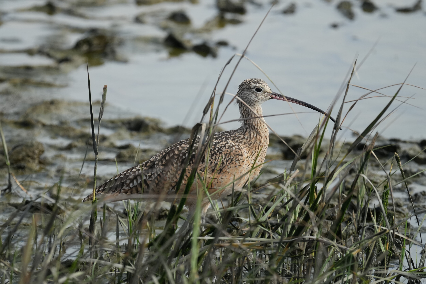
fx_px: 9939
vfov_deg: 1.6
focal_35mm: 840
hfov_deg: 2.5
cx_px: 213
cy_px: 142
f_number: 6.3
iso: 500
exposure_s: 1/1000
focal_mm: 560
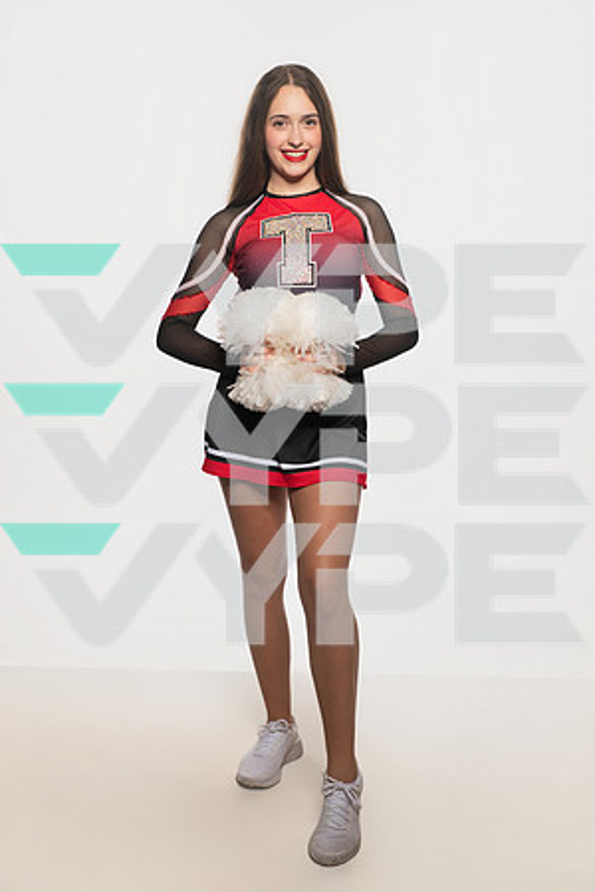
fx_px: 1239
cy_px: 446
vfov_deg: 39.6
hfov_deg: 27.0
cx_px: 298
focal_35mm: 50
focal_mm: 50
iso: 500
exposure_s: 1/200
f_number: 6.3
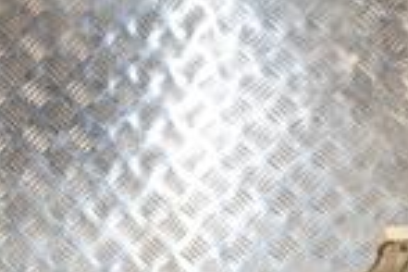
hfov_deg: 12.9
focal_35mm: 159
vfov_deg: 8.5
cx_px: 161
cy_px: 350
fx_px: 1802
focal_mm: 26
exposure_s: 1/200
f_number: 7.1
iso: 800
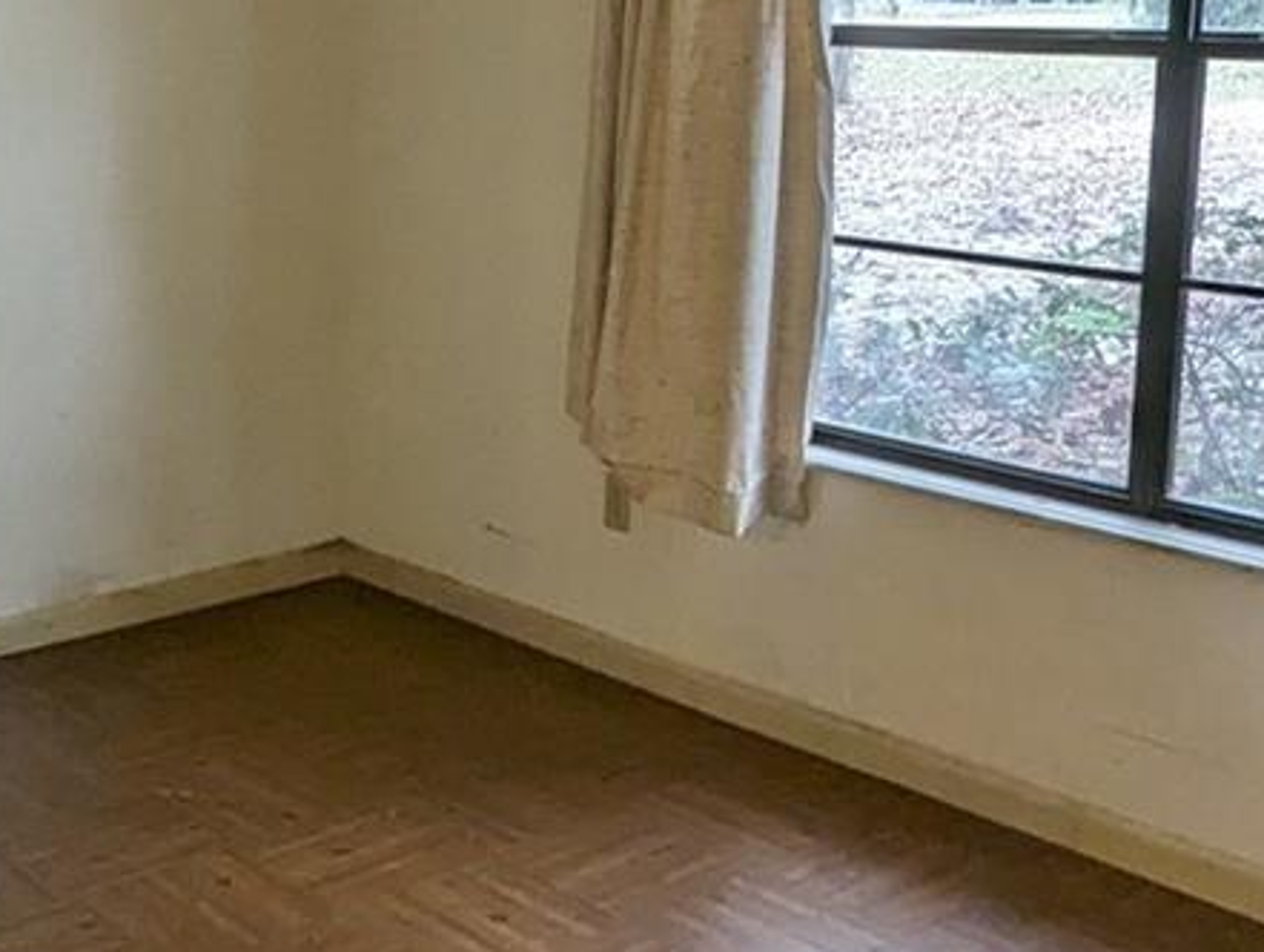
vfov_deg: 30.7
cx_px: 456
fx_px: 1719
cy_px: 321
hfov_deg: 40.0
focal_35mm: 47
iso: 142
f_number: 2.2
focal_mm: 1.95
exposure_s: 1/120
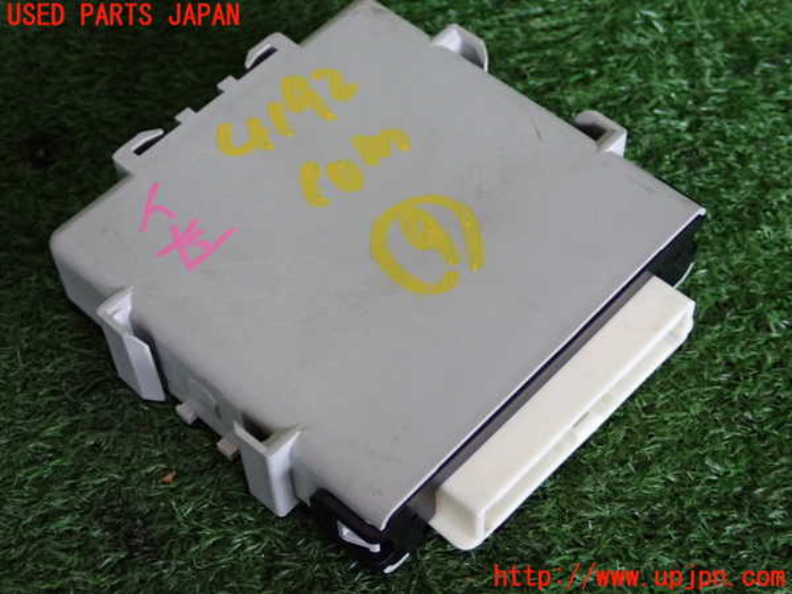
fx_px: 1419
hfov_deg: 31.2
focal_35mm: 62
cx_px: 396
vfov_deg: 23.7
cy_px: 297
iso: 640
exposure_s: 1/60
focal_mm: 11.09
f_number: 3.6
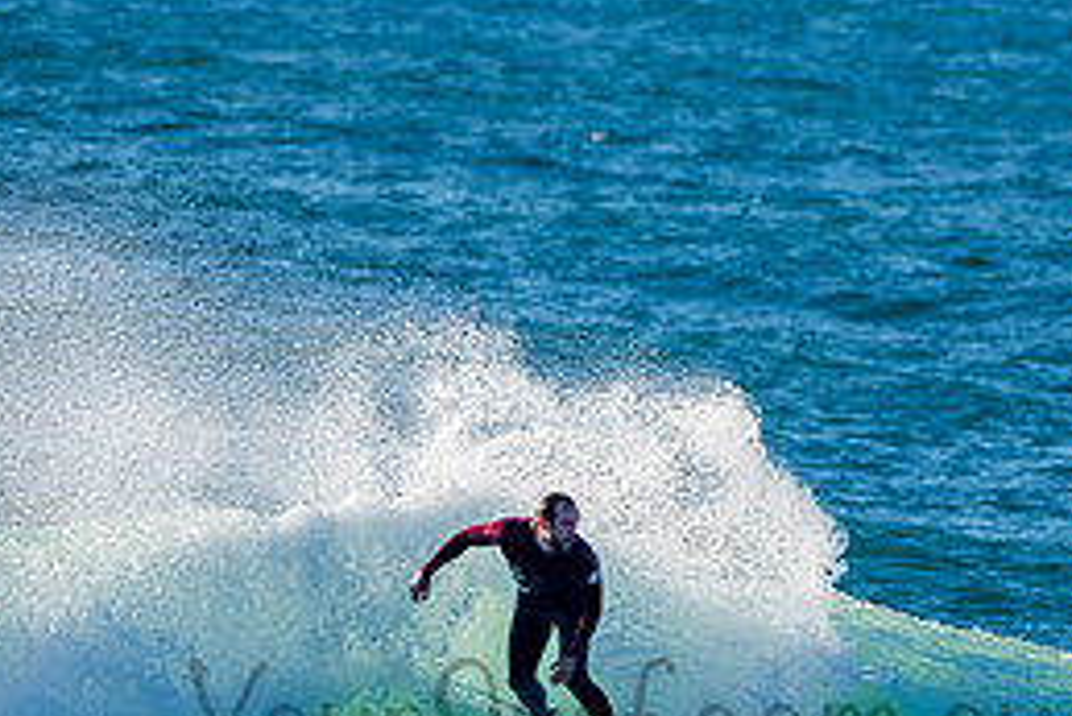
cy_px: 687
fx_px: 40817
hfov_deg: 1.5
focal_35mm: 1370
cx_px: 613
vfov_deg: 1.0
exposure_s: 1/320
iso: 64
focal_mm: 500
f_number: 7.1
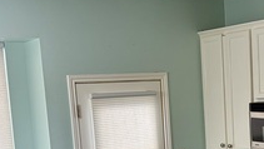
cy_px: 184
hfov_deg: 24.5
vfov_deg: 13.7
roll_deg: +3.0
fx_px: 602
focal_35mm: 86
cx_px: 194
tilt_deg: -8.0
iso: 125
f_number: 1.6
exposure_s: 1/60
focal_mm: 5.96
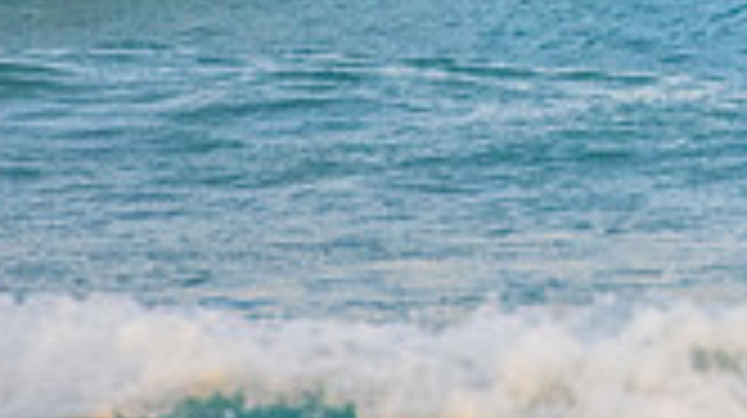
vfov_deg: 0.5
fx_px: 44563
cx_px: 1238
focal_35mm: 2252
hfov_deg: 1.0
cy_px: -371
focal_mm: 400
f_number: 5.6
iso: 2500
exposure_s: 1/1600
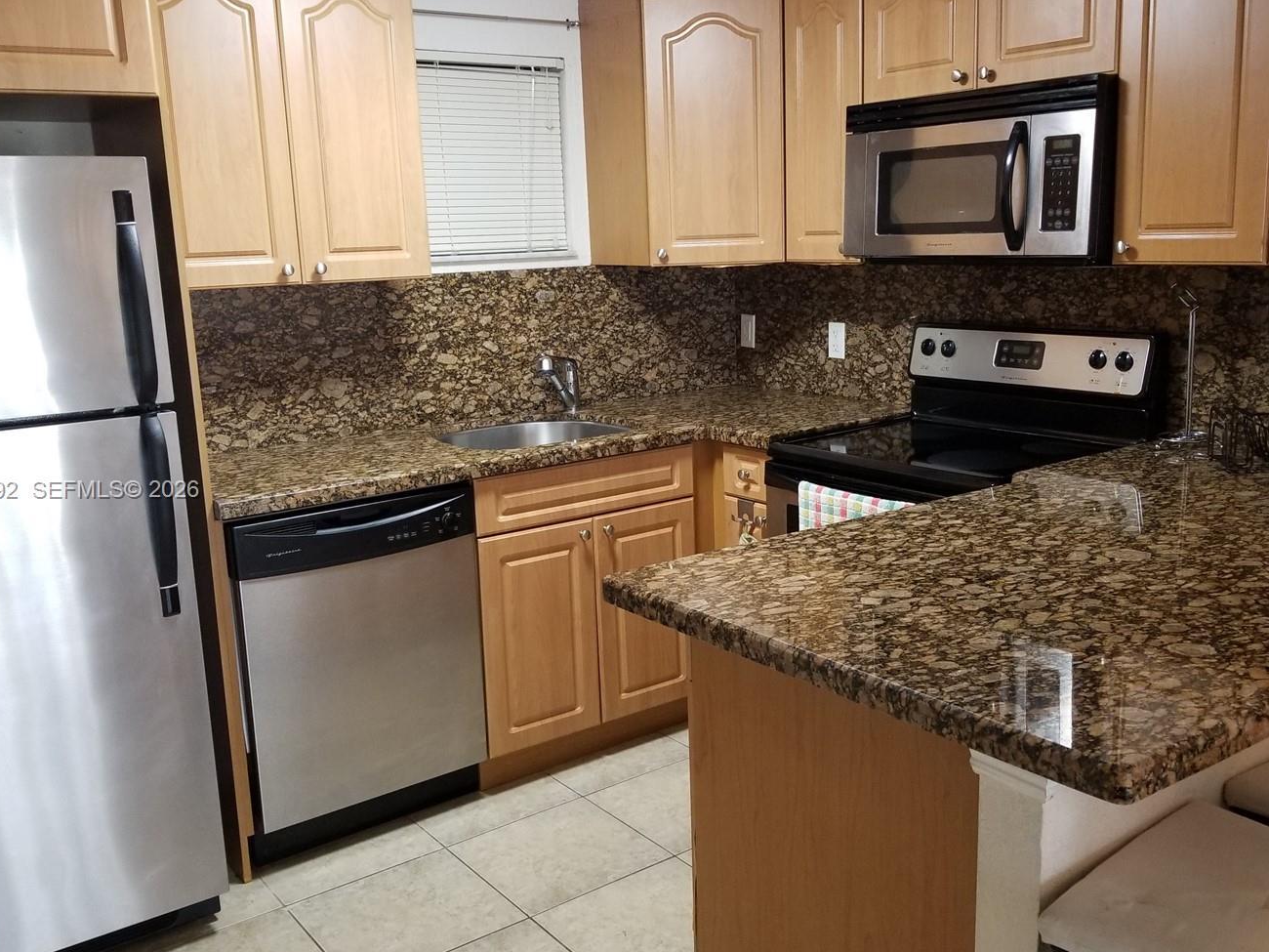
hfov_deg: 56.8
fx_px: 1173
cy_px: 491
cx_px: 676
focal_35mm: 32
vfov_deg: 44.2
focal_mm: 4.25
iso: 200
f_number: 1.7
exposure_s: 1/30
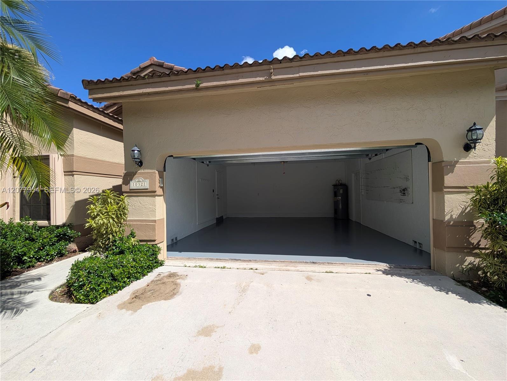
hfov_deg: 110.5
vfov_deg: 94.6
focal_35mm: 12
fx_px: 176
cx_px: 254
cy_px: 190
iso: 50
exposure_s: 1/2439
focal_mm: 2.02
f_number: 1.7
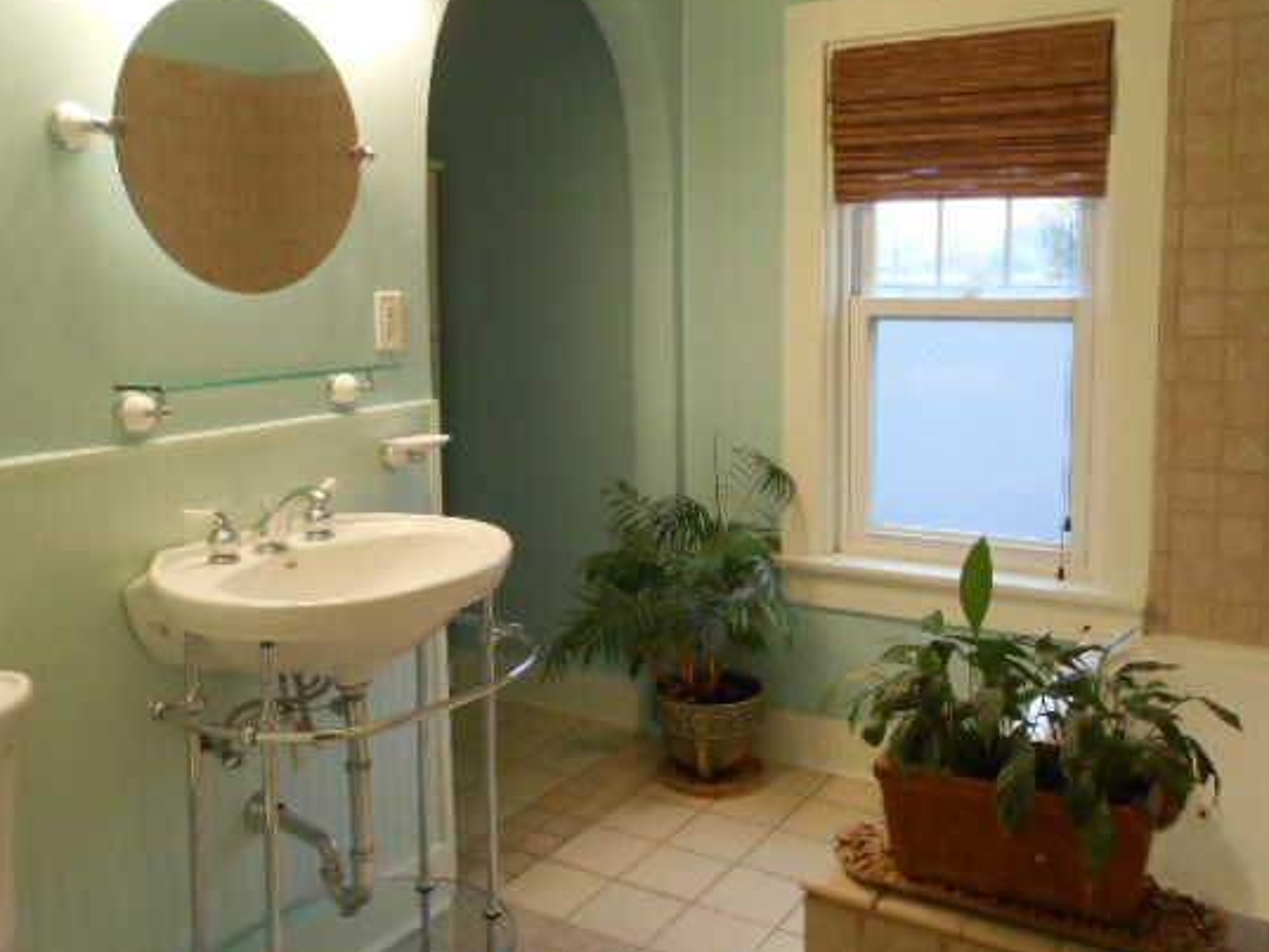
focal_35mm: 31
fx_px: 1137
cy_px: 418
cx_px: 676
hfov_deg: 58.3
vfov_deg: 45.4
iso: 250
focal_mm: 4.6
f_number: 3.5
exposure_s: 1/30
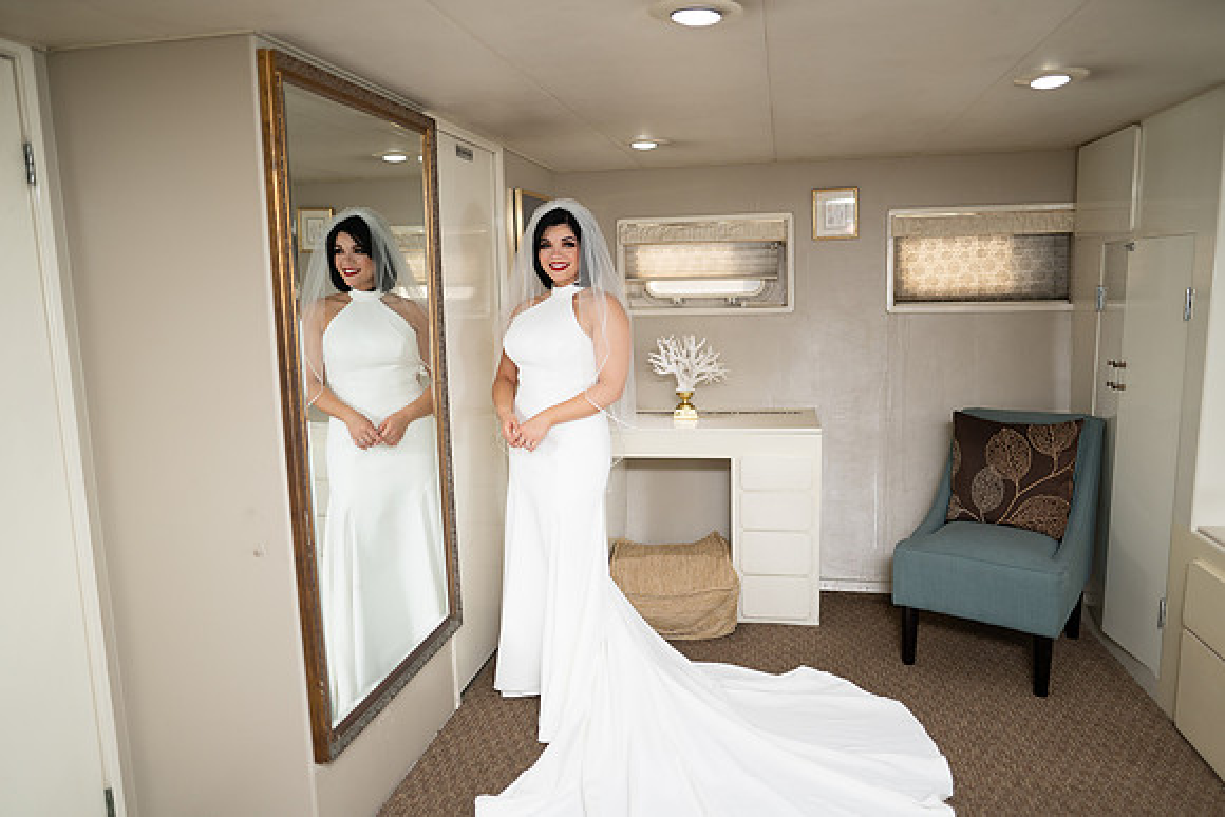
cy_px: 408
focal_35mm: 24
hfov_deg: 73.7
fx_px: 817
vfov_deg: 53.2
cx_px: 612
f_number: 1.4
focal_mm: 24
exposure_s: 1/1600
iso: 250
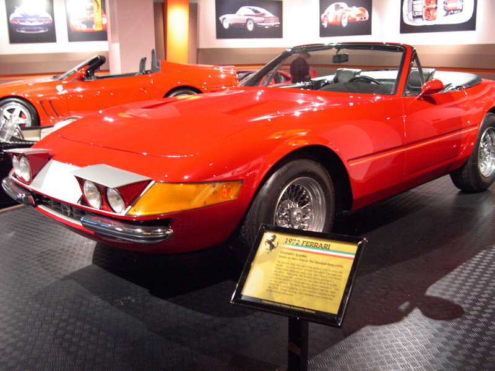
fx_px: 543
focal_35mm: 38
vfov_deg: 37.7
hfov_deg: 49.0
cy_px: 186
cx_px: 248
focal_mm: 8
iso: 400
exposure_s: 1/3.1
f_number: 2.8
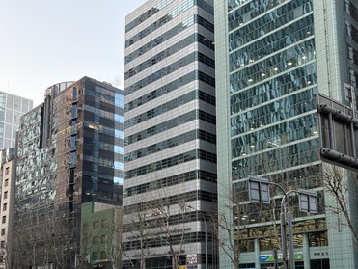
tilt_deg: +10.9
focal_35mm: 42
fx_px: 435
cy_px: 207
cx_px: 207
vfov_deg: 33.6
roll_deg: +1.3
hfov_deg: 44.6
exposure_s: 1/188
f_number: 1.6
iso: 160
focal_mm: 5.96
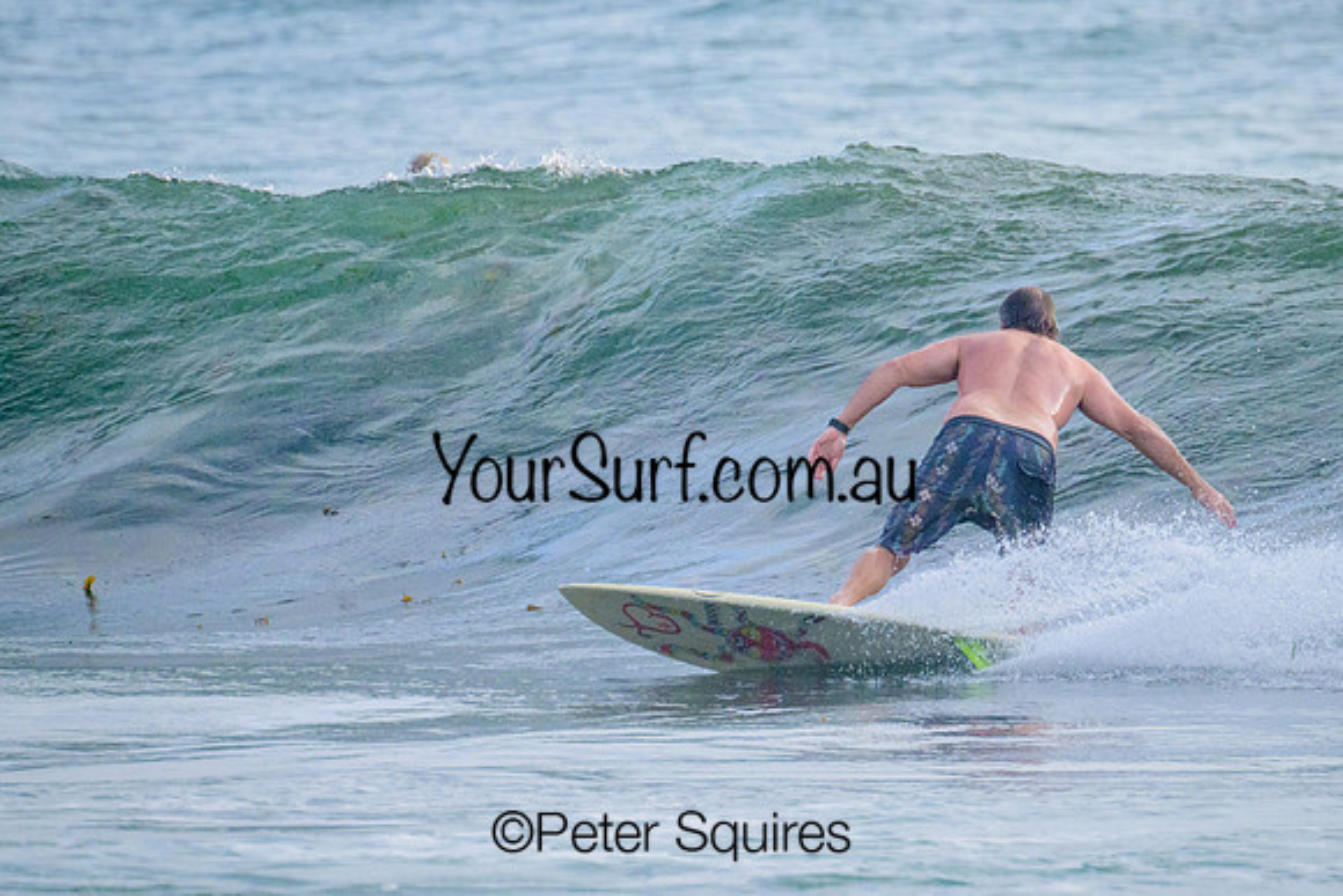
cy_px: 497
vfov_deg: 1.4
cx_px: 712
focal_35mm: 964
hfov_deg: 2.1
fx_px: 35956
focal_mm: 800
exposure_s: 1/2000
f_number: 13
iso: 3200
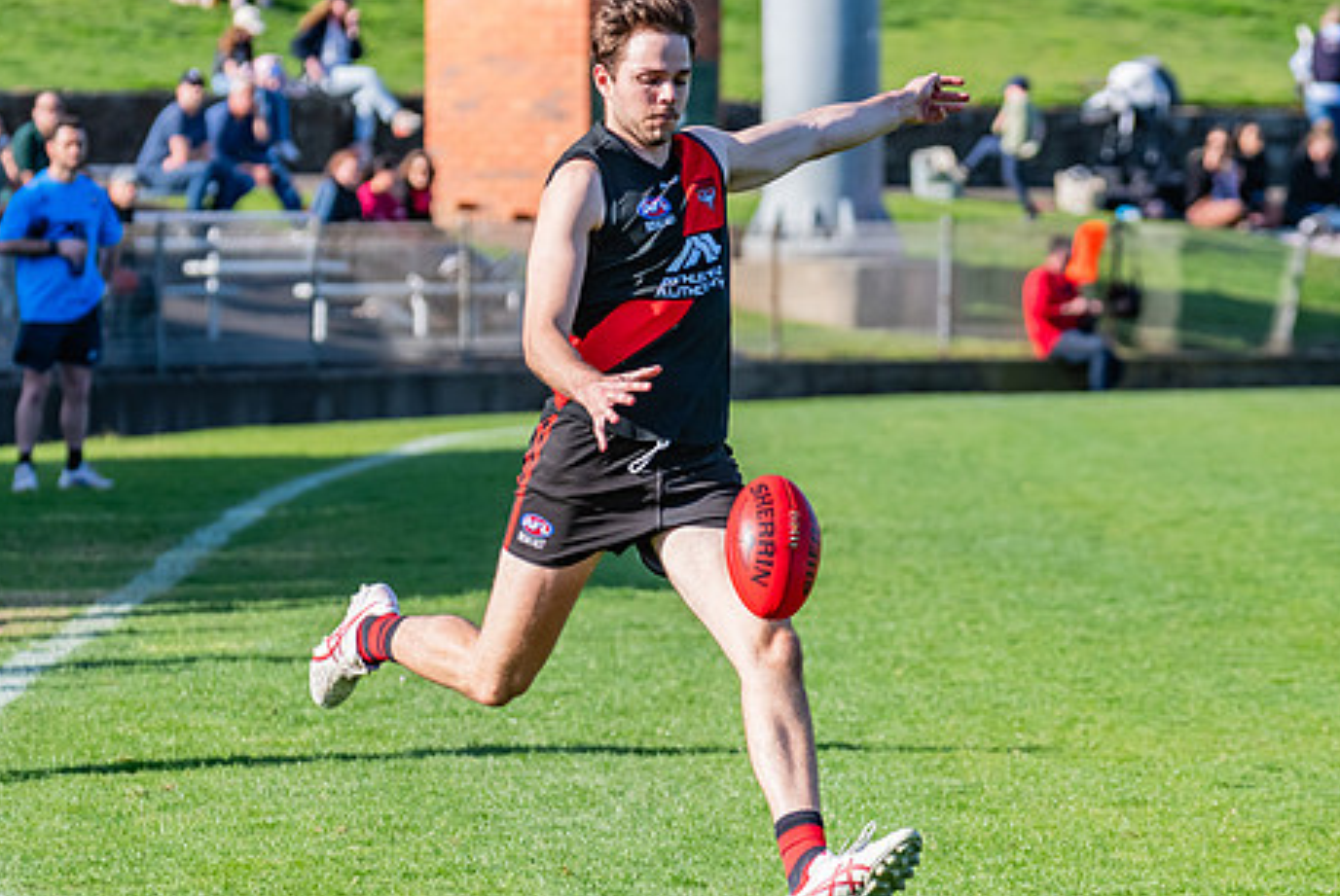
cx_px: 690
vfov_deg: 3.8
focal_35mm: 363
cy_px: 600
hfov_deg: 5.7
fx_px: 13524
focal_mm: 220
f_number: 7.1
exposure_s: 1/1600
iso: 800
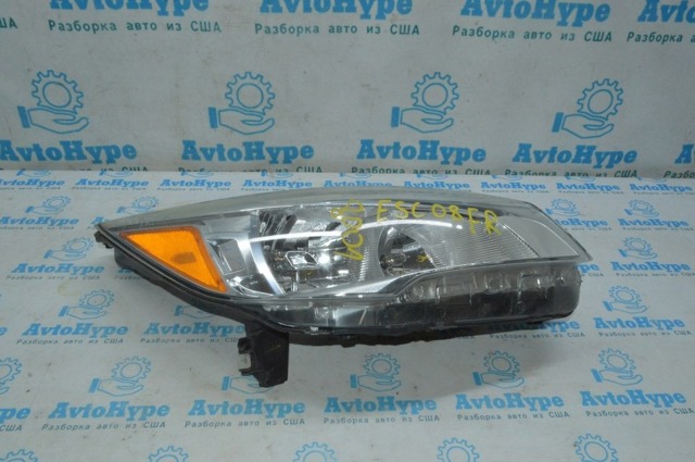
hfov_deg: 67.4
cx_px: 348
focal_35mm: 27
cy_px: 231
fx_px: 521
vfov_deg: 47.8
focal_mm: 18
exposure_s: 1/50
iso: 3200
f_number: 22
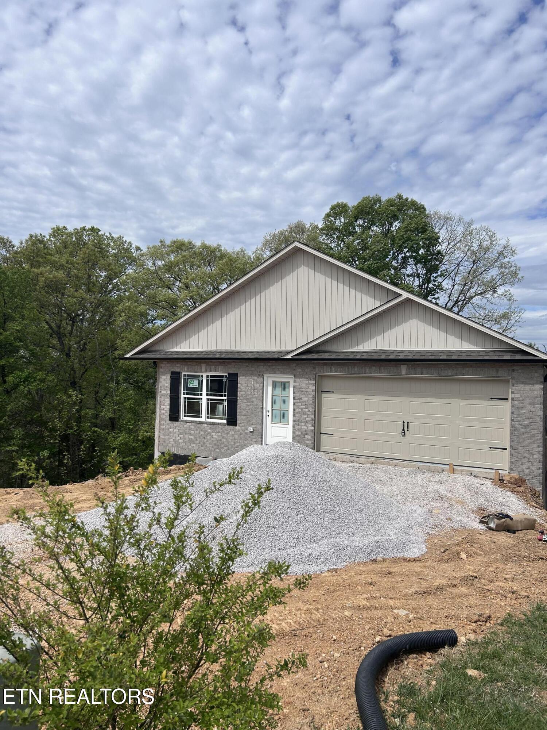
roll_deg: -2.7
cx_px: 274
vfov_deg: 67.3
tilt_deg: -0.2
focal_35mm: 26
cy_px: 365
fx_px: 548
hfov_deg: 53.1
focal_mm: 5.7
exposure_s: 1/9434
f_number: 1.5
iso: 50
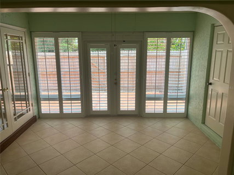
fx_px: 176
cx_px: 117
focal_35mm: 26
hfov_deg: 67.3
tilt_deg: -12.0
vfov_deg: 53.0
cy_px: 88
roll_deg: +0.3
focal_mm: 5.1
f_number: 1.6
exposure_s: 1/316
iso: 50
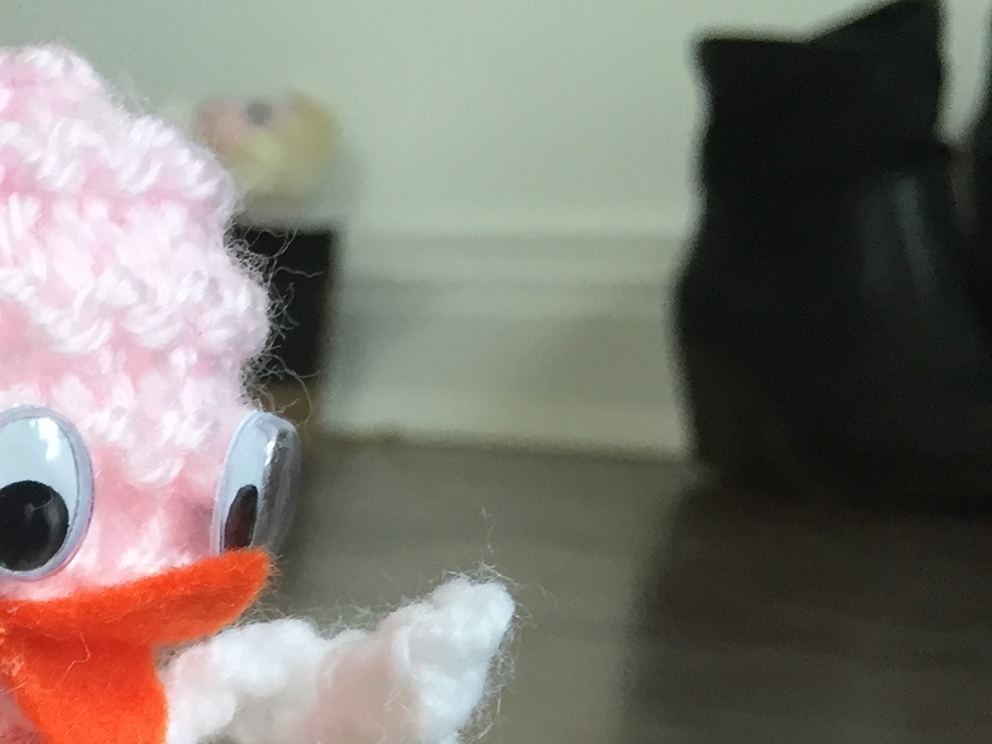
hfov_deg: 19.7
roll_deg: -1.8
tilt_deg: -17.5
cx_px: -442
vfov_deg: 15.5
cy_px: 1116
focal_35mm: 88
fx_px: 2522
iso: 32
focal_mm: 4.15
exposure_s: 1/33
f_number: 2.2
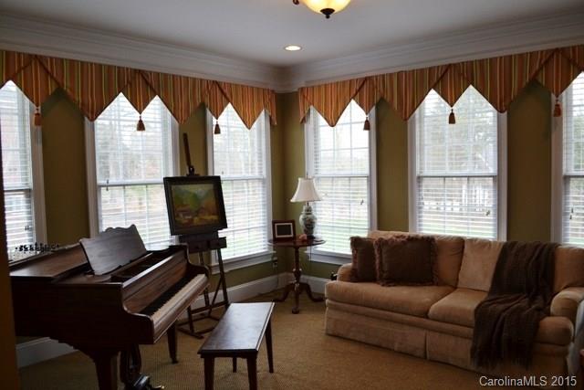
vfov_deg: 48.0
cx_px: 292
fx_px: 438
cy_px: 195
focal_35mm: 27
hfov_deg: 67.4
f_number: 5
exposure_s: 1/100
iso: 400
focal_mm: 18
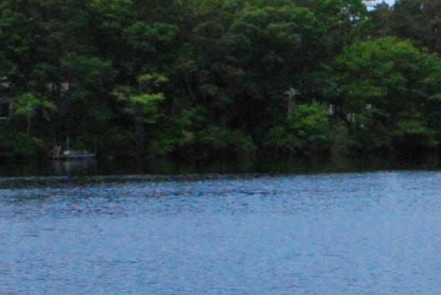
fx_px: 1704
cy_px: 266
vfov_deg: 9.8
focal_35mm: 139
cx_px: 537
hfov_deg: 14.3
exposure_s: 1/800
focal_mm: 18
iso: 1600
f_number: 14
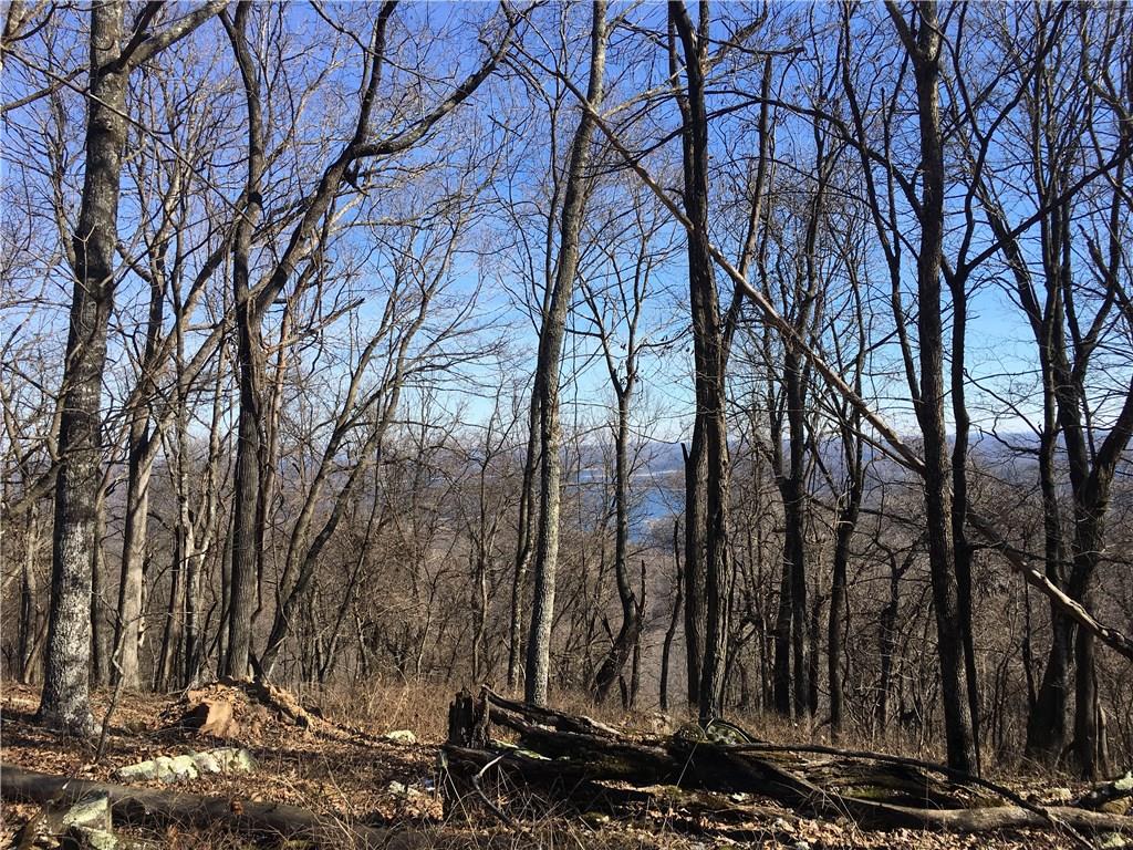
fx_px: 949
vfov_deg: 48.2
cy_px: 425
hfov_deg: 61.7
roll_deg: +0.6
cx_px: 566
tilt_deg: +2.7
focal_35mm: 29
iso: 25
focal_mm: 4.15
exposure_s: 1/962
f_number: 2.2
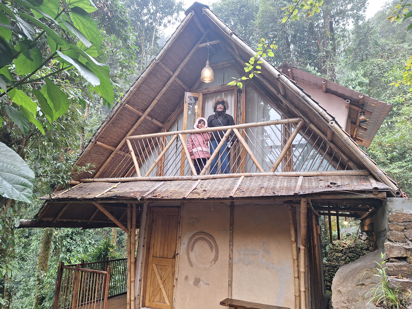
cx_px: 206
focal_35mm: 23
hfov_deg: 73.9
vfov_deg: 58.9
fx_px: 274
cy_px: 154
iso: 50
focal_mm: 5.54
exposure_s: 1/50
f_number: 1.8
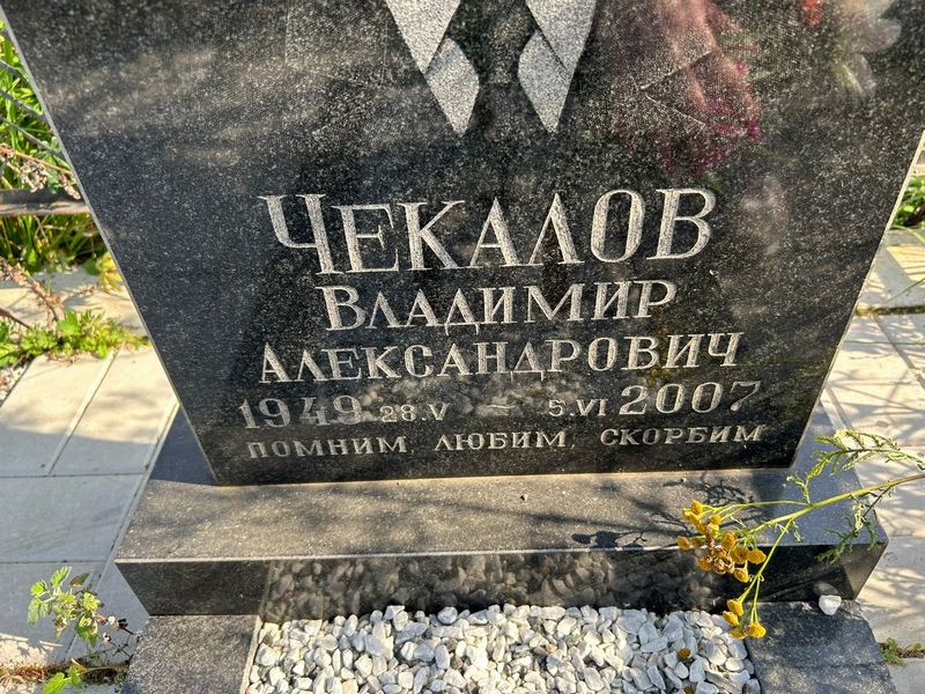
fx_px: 695
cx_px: 462
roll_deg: +3.2
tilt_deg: -38.1
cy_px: 347
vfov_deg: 53.1
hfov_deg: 67.3
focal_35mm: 26
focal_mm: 5.7
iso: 50
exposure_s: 1/497
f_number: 1.5
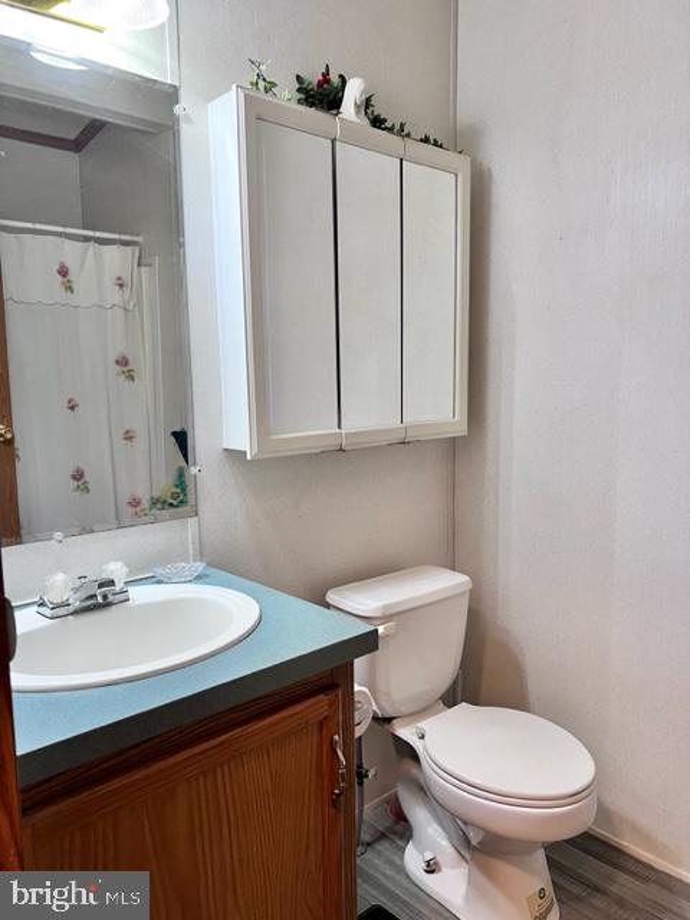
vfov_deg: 67.3
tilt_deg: -6.4
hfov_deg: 53.1
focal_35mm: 26
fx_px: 691
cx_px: 345
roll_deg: +1.6
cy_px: 460
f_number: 1.5
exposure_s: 1/60
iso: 200
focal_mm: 5.7
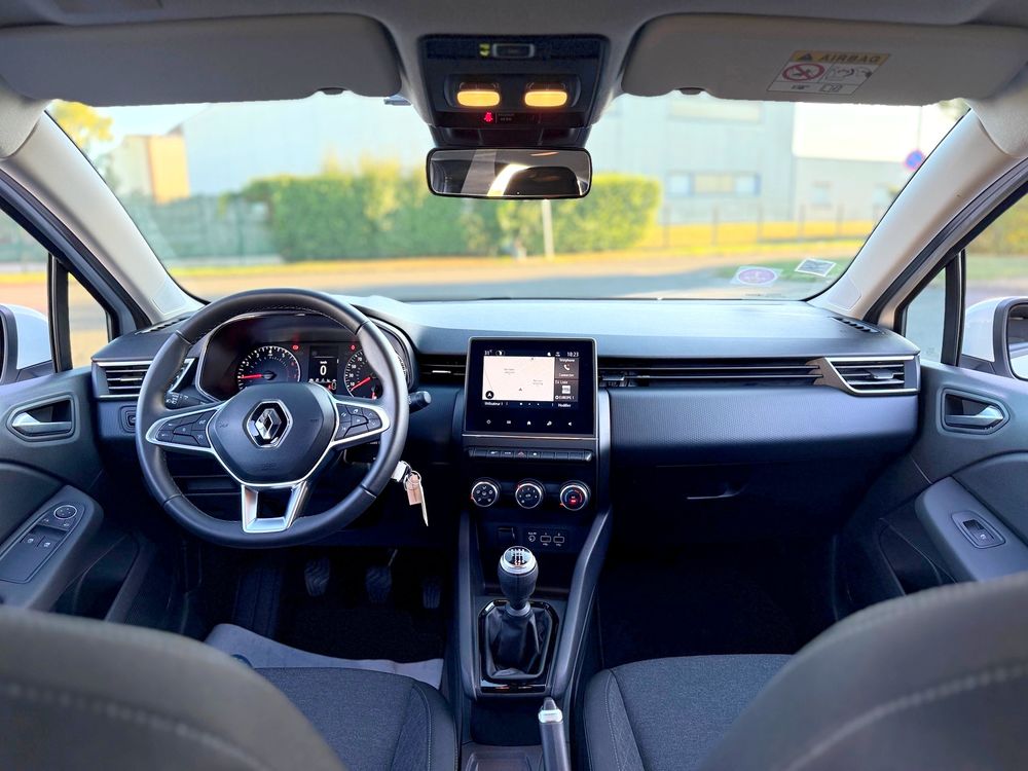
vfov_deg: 56.8
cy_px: 386
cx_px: 514
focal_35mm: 24
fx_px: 713
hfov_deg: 71.6
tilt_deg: -12.7
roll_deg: +0.9
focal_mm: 6.76
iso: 160
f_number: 1.78
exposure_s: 1/244
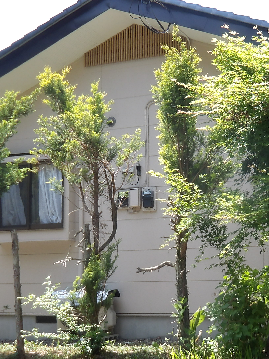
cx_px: 232
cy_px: 249
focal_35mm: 57
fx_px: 591
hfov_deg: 25.0
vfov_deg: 33.4
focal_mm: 4.9
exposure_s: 1/386
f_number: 3
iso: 100
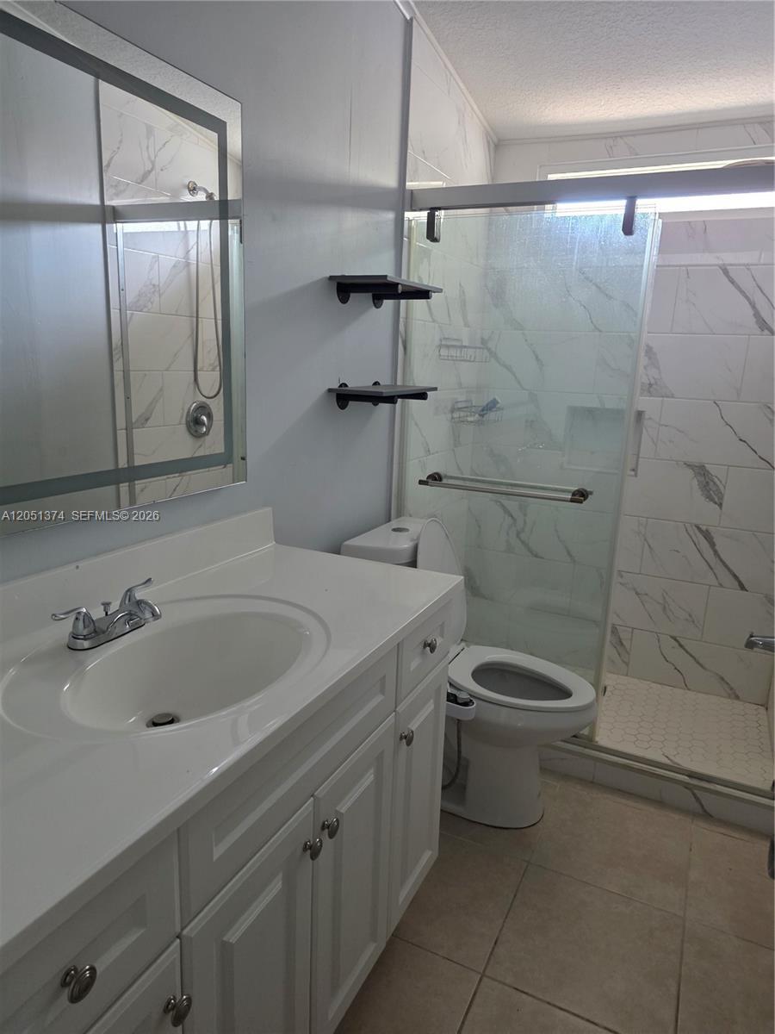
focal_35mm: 23
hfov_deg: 58.9
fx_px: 687
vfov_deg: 73.9
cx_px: 388
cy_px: 517
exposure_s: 1/120
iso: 500
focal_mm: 6.25
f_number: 1.7
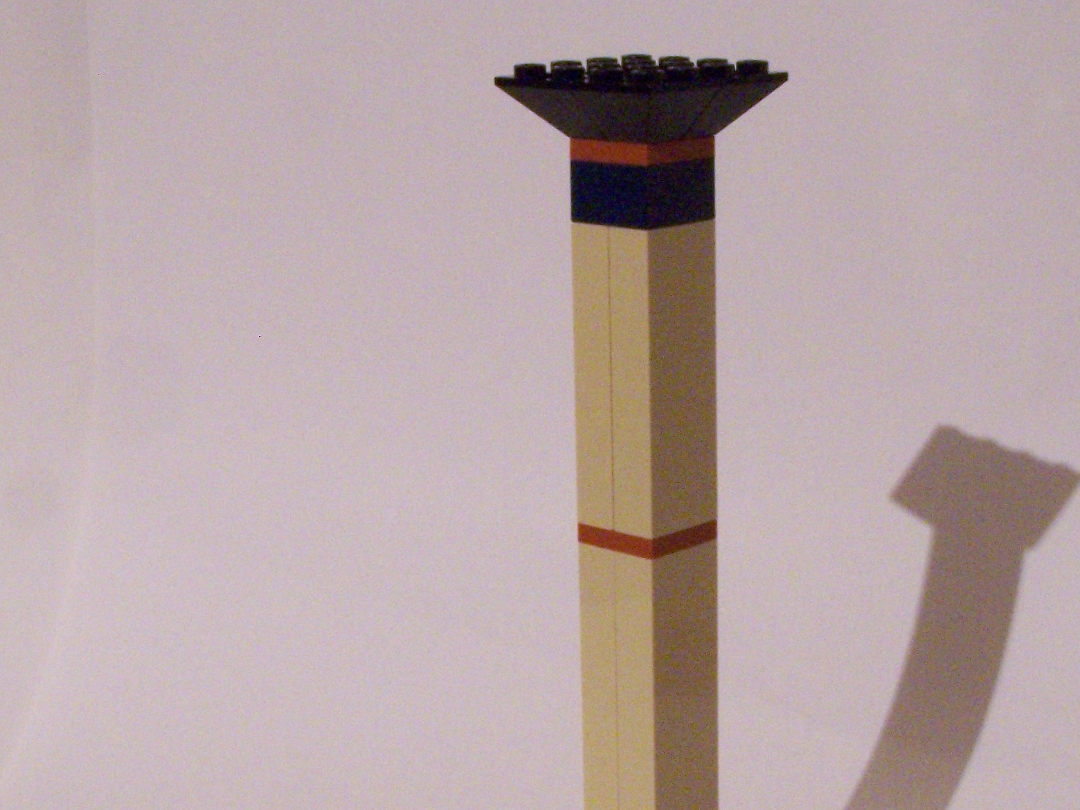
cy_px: 563
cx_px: 648
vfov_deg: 18.4
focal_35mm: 80
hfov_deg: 24.4
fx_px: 2496
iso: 400
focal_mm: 8.5
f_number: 8
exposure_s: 1/2
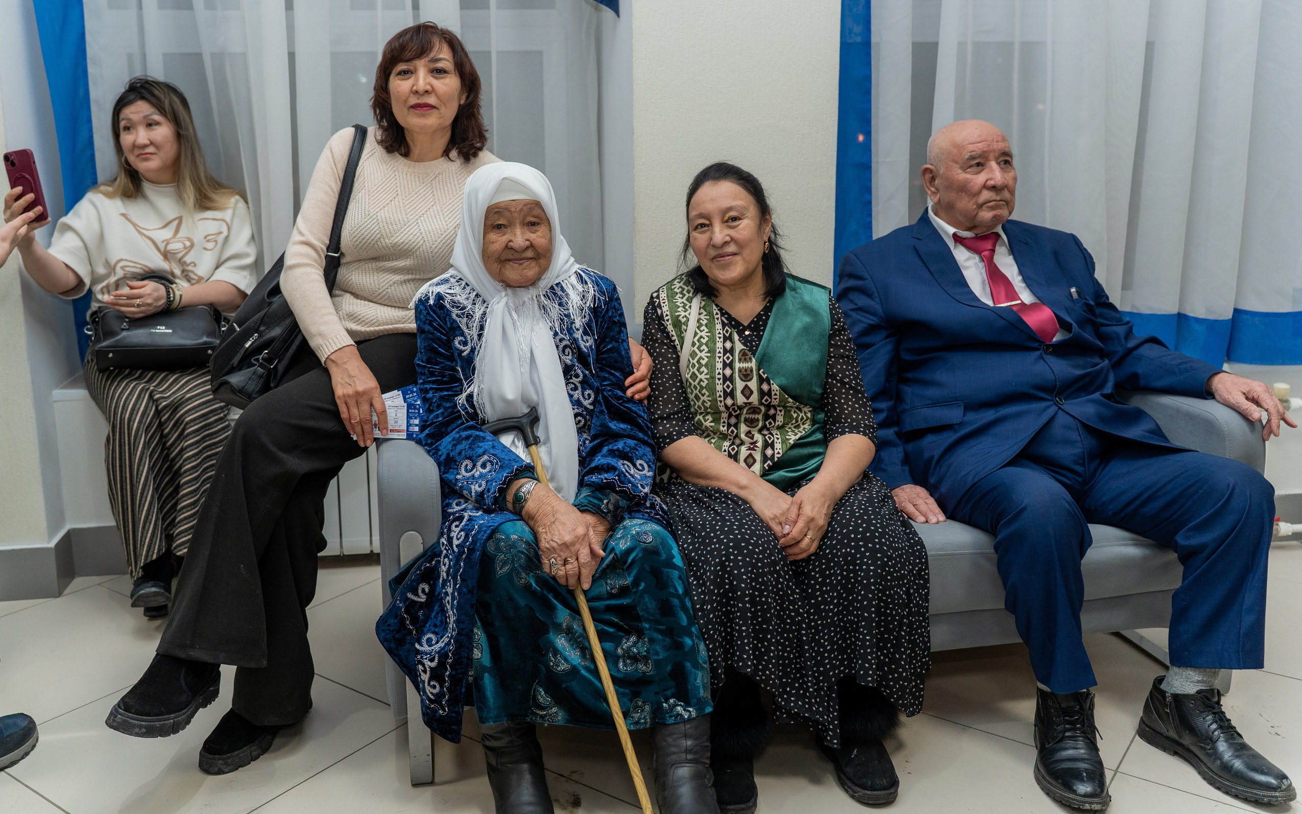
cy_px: 352
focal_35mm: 31
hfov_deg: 61.1
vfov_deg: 40.5
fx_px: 1100
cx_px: 595
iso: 1250
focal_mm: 28
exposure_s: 1/160
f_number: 3.2
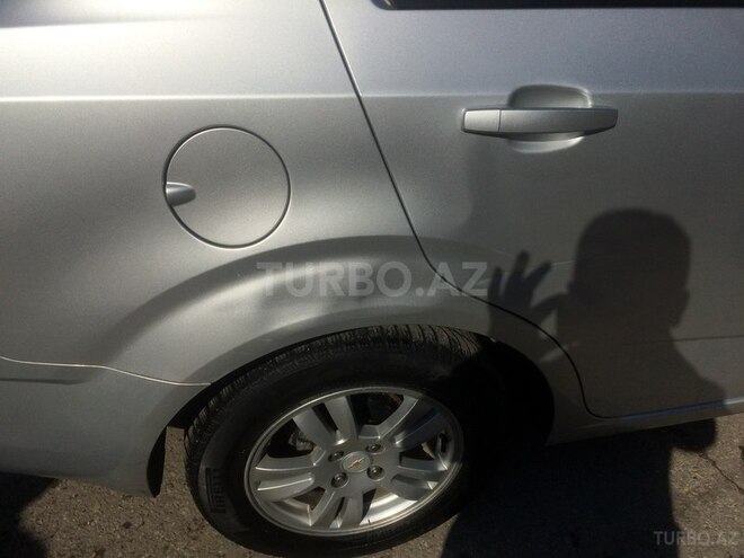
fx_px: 623
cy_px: 279
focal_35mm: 29
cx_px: 372
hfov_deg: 61.7
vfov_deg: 48.2
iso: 32
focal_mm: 4.15
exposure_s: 1/6849
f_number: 2.2
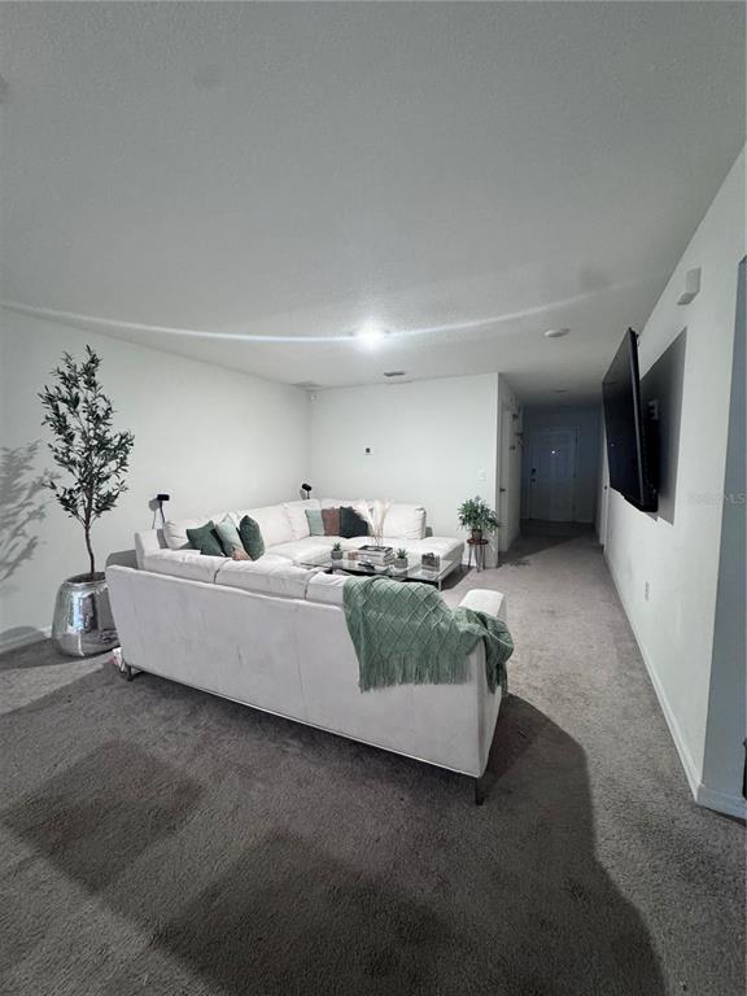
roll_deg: -0.2
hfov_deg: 85.7
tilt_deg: -5.2
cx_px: 374
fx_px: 403
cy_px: 498
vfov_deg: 102.1
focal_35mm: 14
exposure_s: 1/60
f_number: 2.2
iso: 800
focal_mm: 2.22
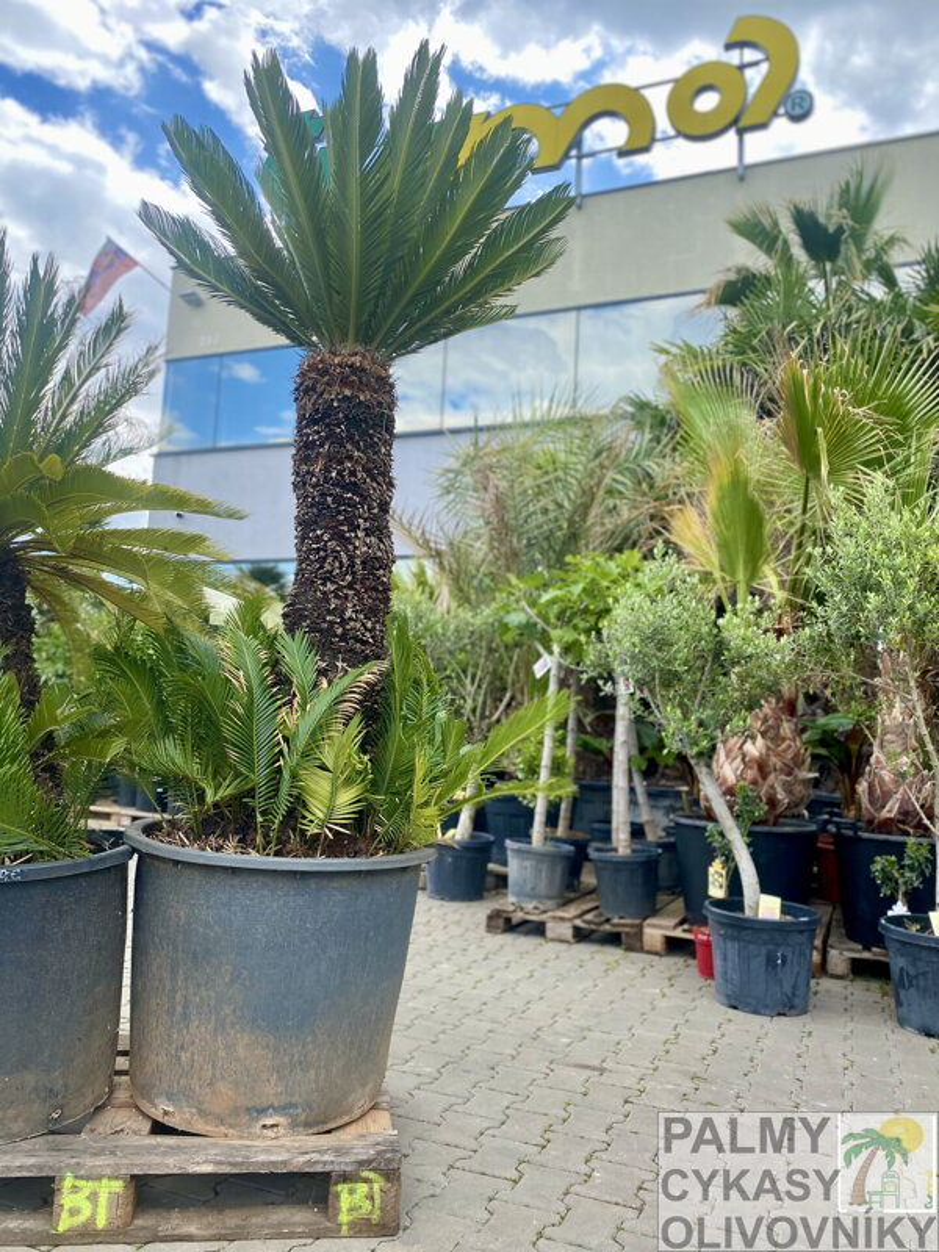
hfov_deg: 53.1
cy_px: 626
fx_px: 940
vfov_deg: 67.3
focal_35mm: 26
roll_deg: -2.5
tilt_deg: +8.4
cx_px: 470
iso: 32
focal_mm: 4.25
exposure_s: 1/858
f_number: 1.8
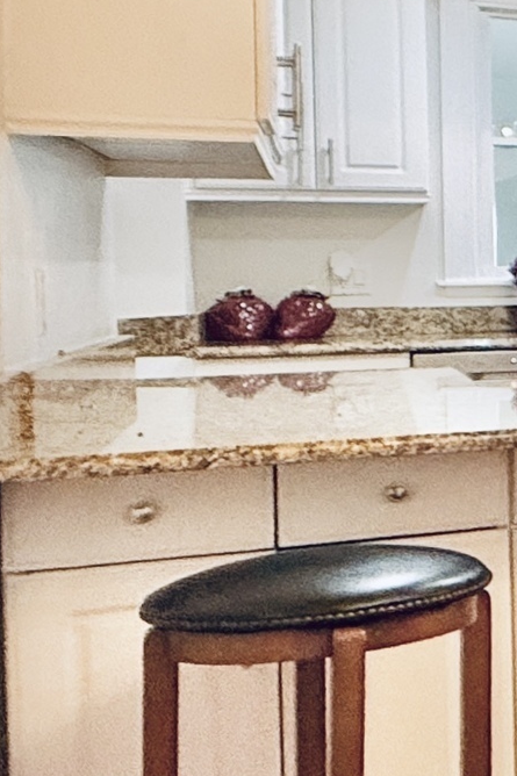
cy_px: 285
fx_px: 1444
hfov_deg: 11.7
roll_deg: +0.9
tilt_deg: -0.9
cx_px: 1522
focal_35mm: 67
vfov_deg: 29.9
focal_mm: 2.22
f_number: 2.2
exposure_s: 1/120
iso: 400
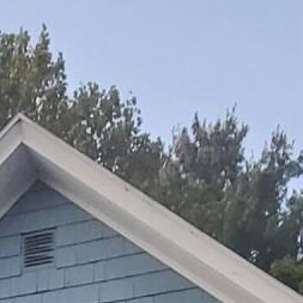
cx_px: 72
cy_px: 766
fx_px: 901
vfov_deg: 13.2
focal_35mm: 91
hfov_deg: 18.9
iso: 320
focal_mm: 2.2
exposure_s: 1/40
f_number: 2.2
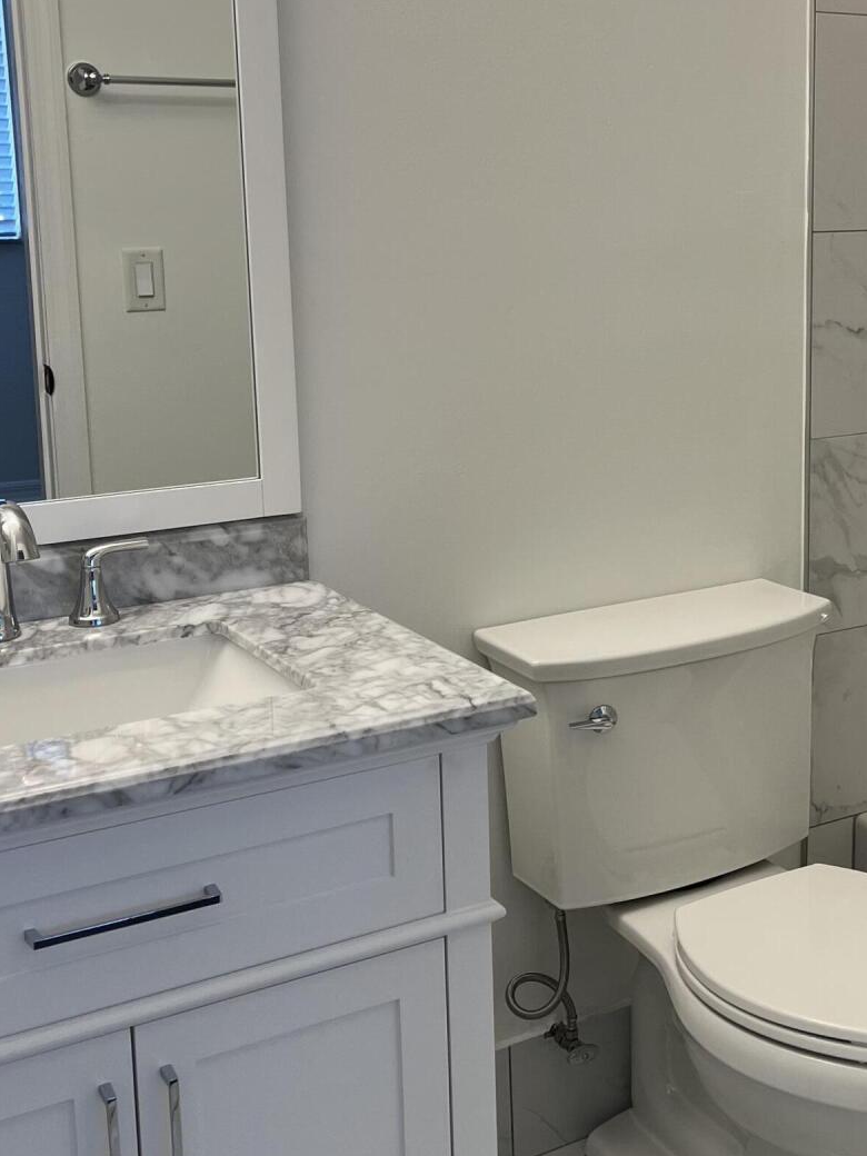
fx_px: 1670
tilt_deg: -11.9
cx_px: 725
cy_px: 481
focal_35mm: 50
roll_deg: +0.1
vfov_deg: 38.1
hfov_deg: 28.3
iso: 80
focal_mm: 5.1
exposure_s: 1/120
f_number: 1.6
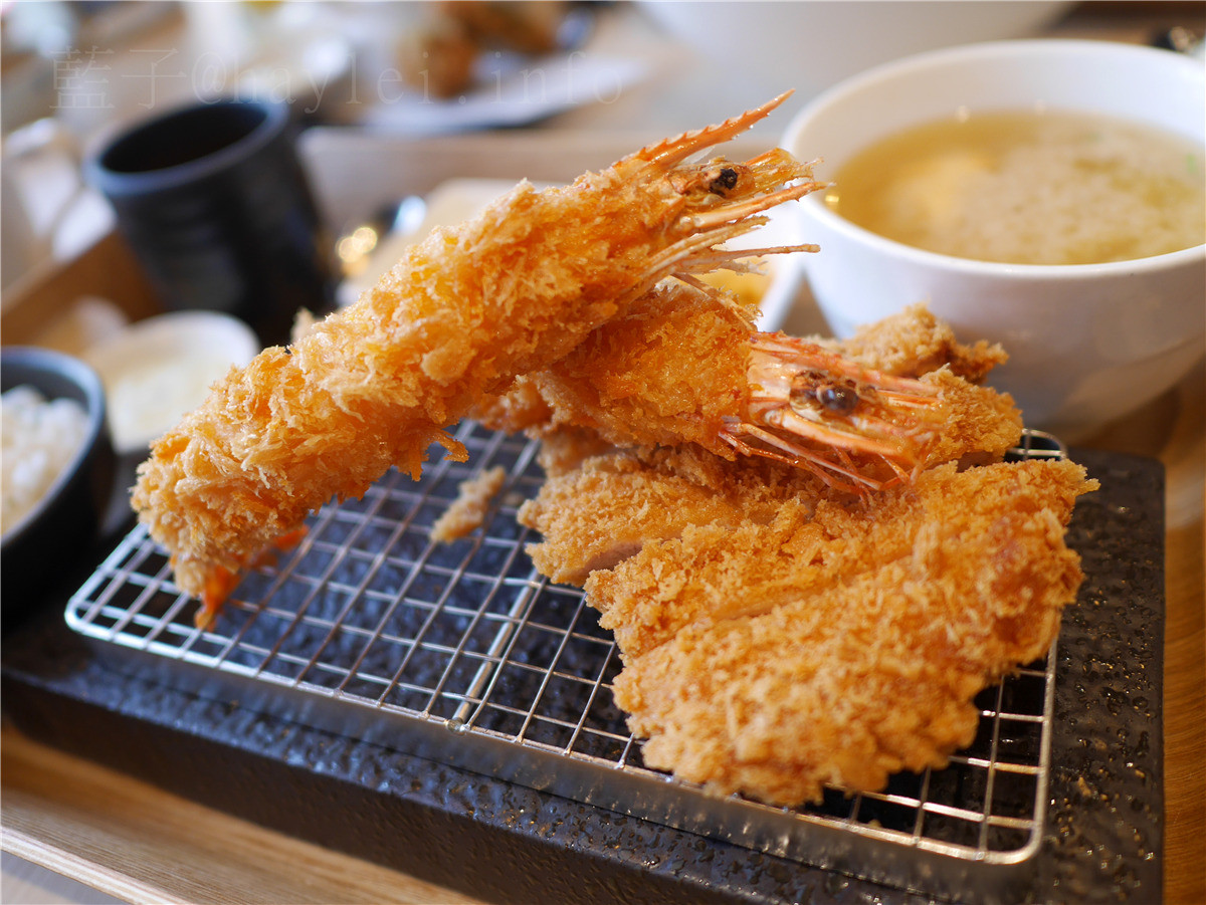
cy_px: 452
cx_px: 603
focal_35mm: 30
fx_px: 1046
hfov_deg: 59.9
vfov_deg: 46.8
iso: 200
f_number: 1.7
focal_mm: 15
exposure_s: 1/80
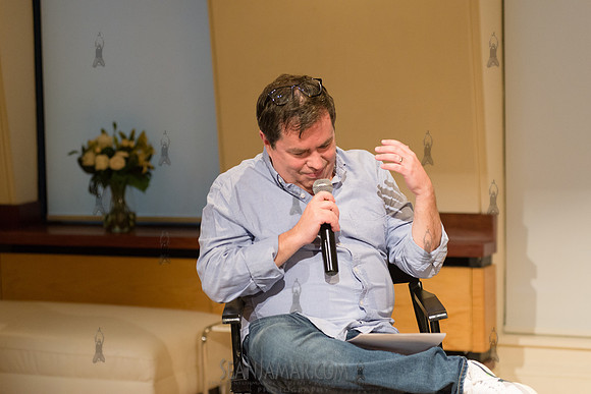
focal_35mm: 80
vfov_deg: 17.1
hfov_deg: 25.4
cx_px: 296
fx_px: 1314
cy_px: 197
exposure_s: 1/200
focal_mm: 80
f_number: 4
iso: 2500
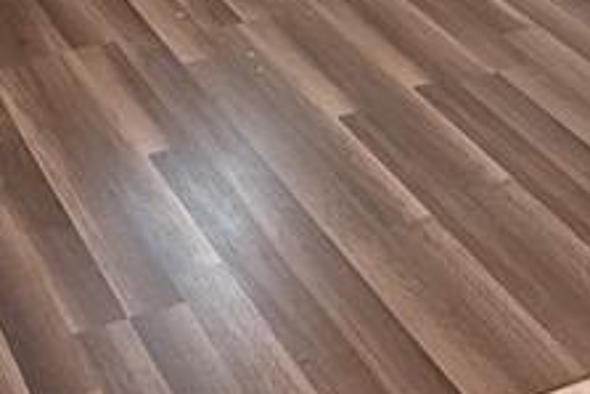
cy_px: -389
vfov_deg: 12.8
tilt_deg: -9.9
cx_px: 233
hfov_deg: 21.6
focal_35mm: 94
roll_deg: +1.1
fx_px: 1541
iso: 80
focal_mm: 2.22
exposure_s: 1/120
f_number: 2.2
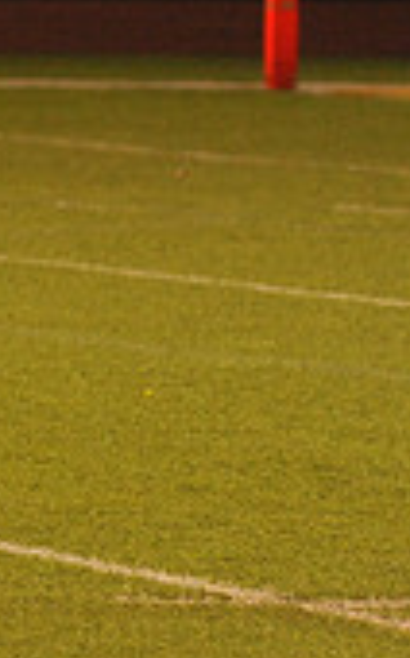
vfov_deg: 3.0
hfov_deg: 1.9
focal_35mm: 695
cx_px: -542
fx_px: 12446
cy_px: 217
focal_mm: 200
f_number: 7.1
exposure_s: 1/160
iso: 3200
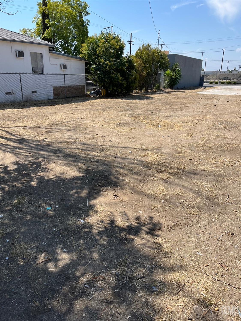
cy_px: 160
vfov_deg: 67.3
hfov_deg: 53.1
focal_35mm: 26
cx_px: 120
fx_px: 241
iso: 50
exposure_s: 1/2825
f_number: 1.6
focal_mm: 5.1
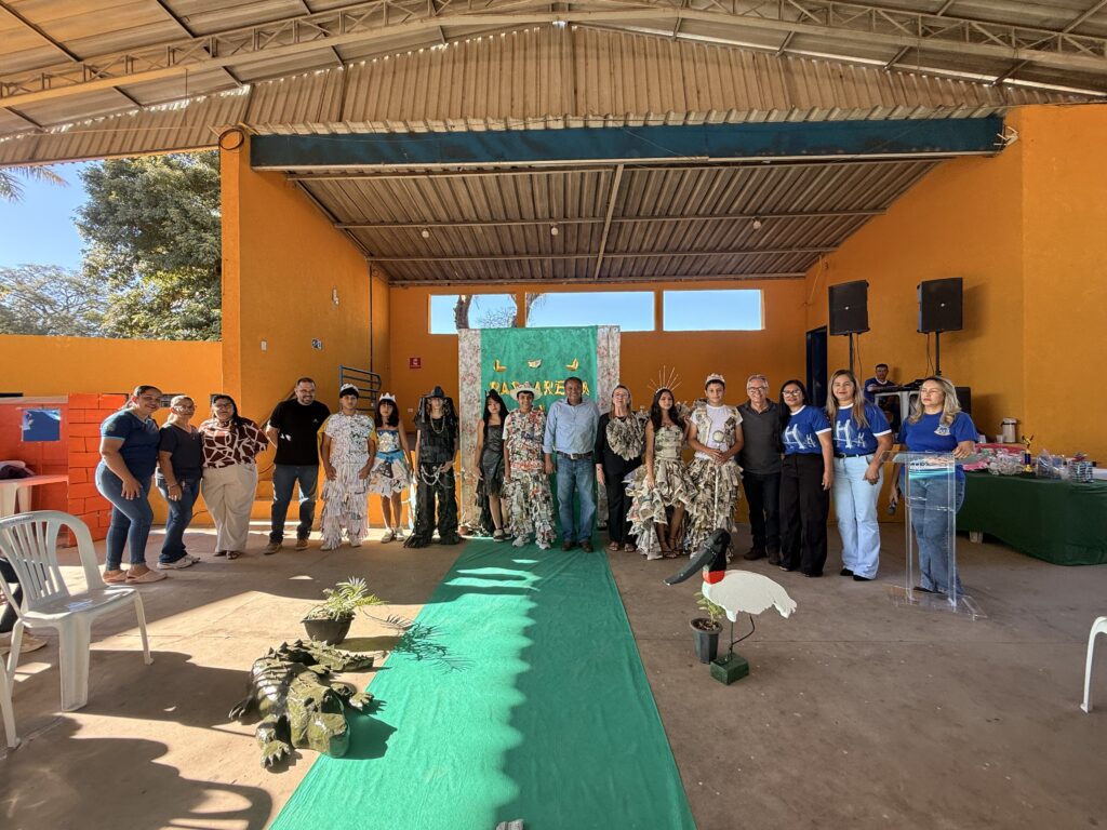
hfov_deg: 102.1
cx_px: 554
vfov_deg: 85.7
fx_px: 448
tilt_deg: +0.6
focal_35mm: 14
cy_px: 415
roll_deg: +0.5
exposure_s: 1/128
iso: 64
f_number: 2.2
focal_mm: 2.22
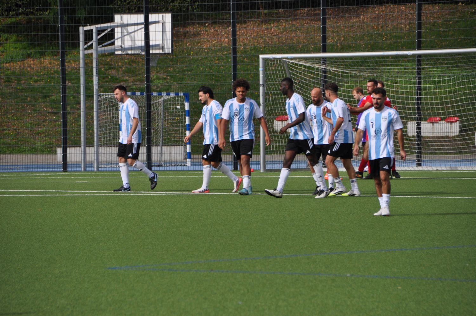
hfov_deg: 6.9
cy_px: 158
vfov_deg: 4.6
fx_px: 3961
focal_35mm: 300
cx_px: 238
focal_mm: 200
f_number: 7.1
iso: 200
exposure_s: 1/800
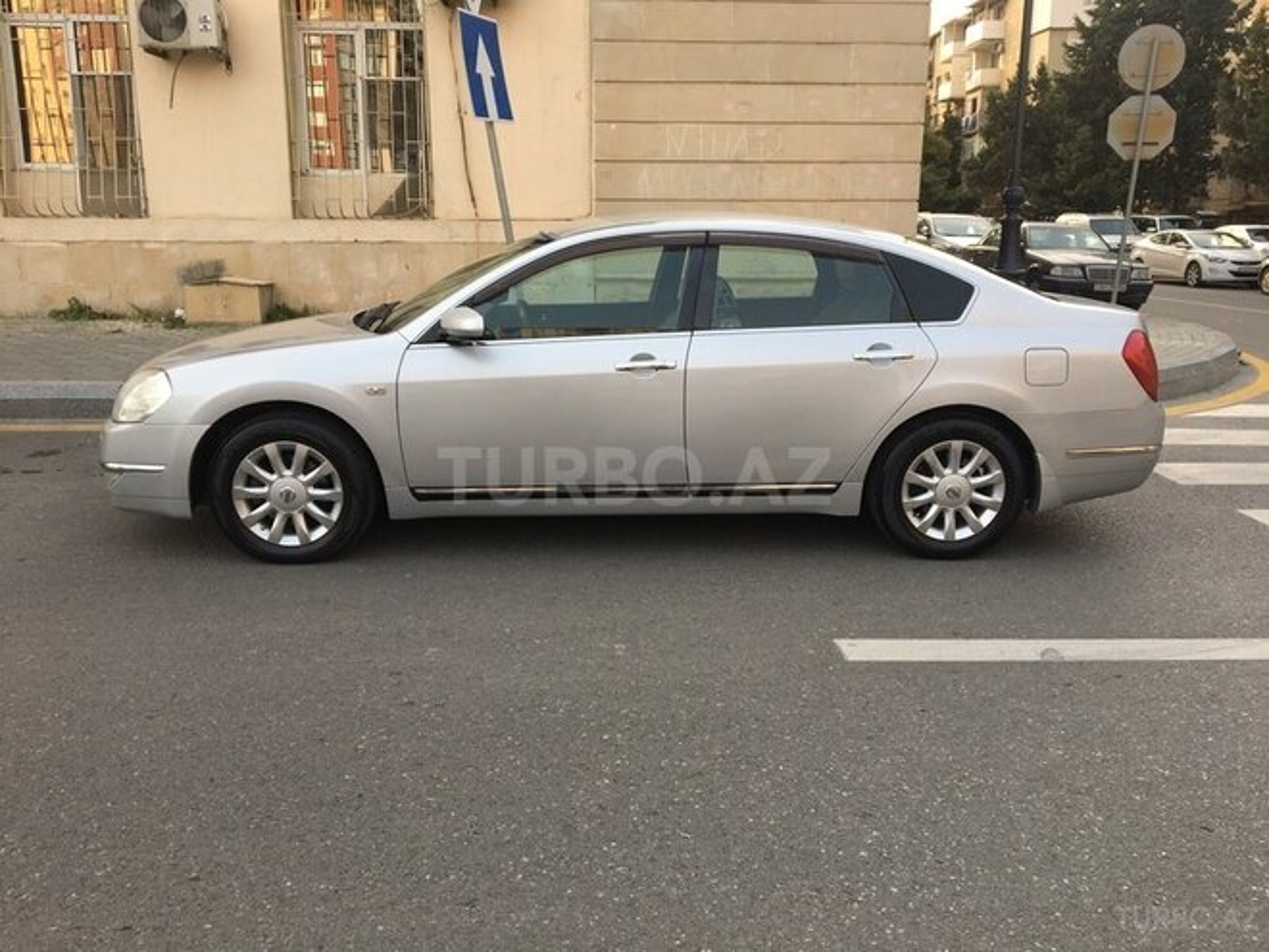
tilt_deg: -12.1
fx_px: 1063
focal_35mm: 29
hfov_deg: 61.7
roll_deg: -0.6
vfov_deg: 48.2
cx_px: 634
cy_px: 476
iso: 25
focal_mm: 4.15
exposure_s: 1/289
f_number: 2.2
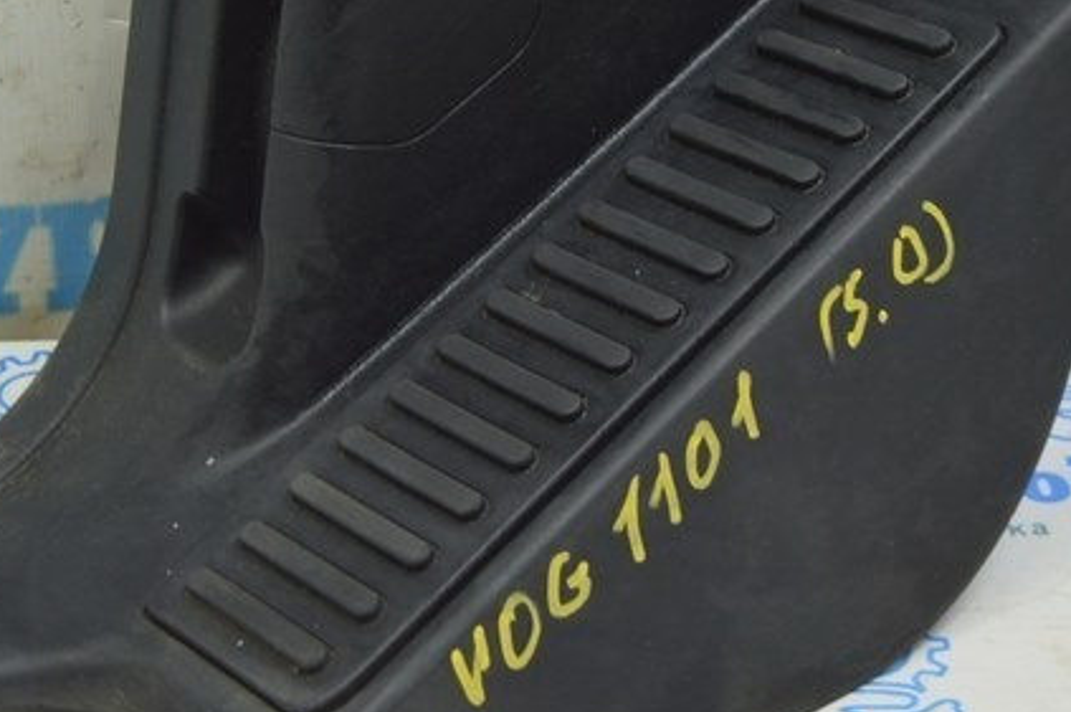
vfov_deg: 12.5
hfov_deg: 18.8
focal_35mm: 109
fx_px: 3239
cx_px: 468
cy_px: 87
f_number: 5.6
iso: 400
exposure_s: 1/20
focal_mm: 30
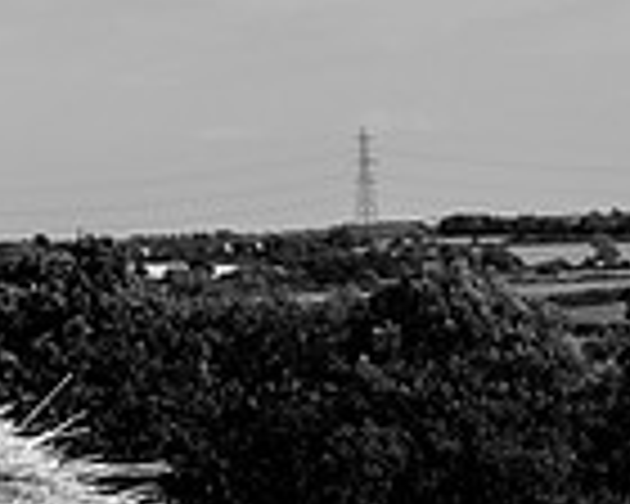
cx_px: -47
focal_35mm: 224
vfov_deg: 6.9
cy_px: 508
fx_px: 4177
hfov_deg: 8.6
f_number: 5.6
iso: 64
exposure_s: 1/1000
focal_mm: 50
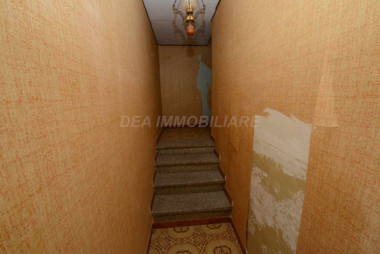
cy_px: 127
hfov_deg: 104.2
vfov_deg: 81.3
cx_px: 190
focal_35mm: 14
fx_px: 148
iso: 2200
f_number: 22
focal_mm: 14
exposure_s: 1/60
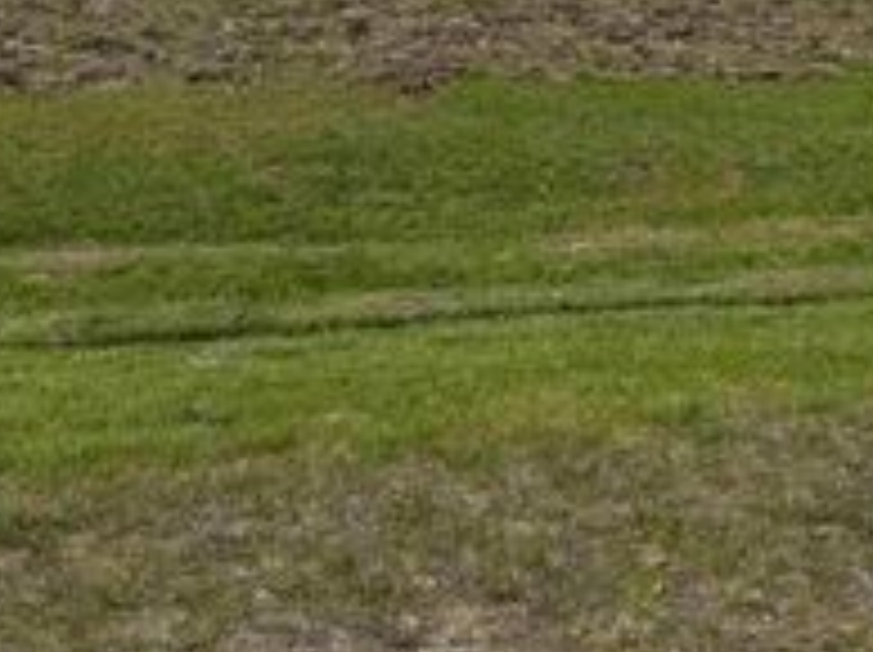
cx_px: 909
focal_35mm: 62
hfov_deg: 28.9
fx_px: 1562
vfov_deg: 21.5
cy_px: -173
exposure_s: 1/5319
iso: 80
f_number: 1.78
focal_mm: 6.76
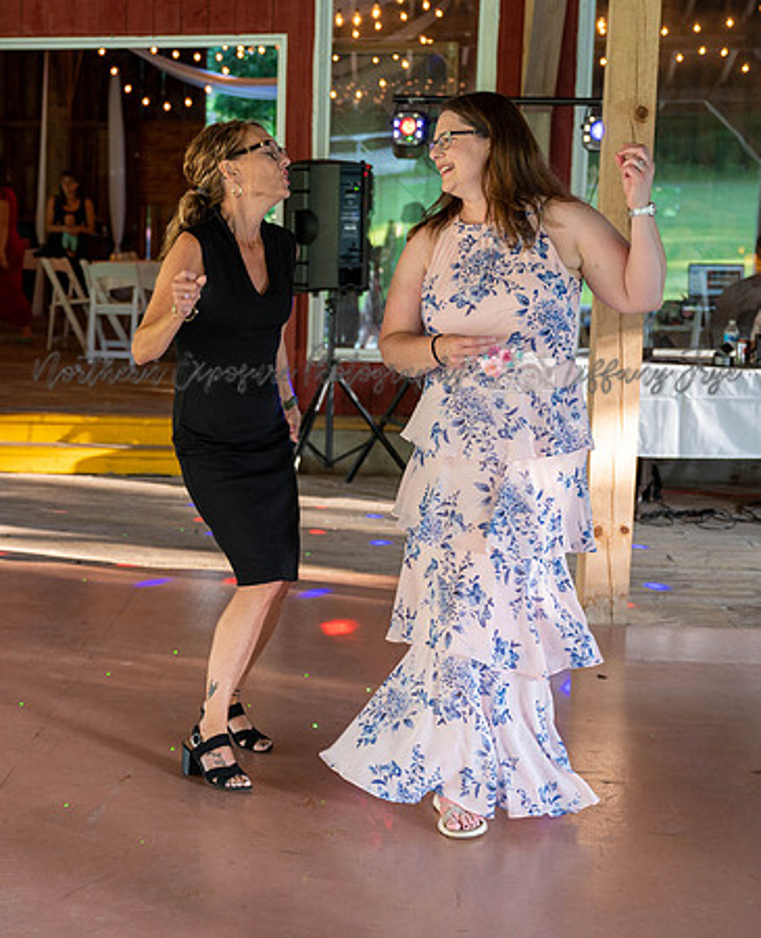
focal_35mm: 60
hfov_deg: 25.2
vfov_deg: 31.4
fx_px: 1668
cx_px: 133
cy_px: 526
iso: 900
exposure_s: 1/125
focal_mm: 38
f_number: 2.8
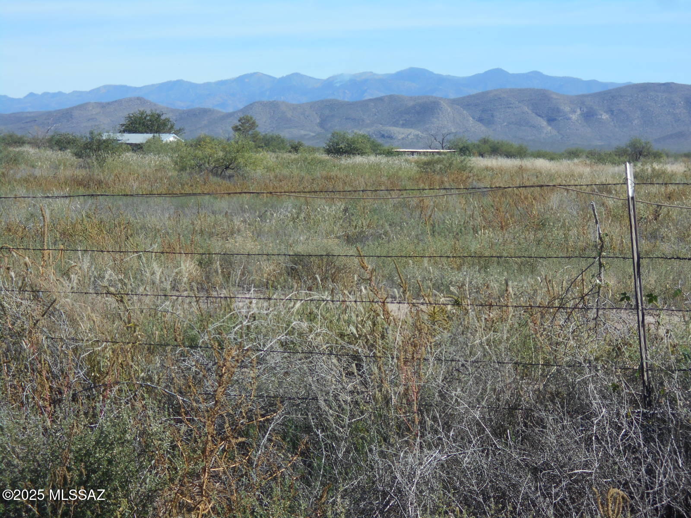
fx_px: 2595
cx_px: 346
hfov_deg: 15.2
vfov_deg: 11.4
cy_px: 259
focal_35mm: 130
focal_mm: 23
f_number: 6.5
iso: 80
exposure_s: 1/320
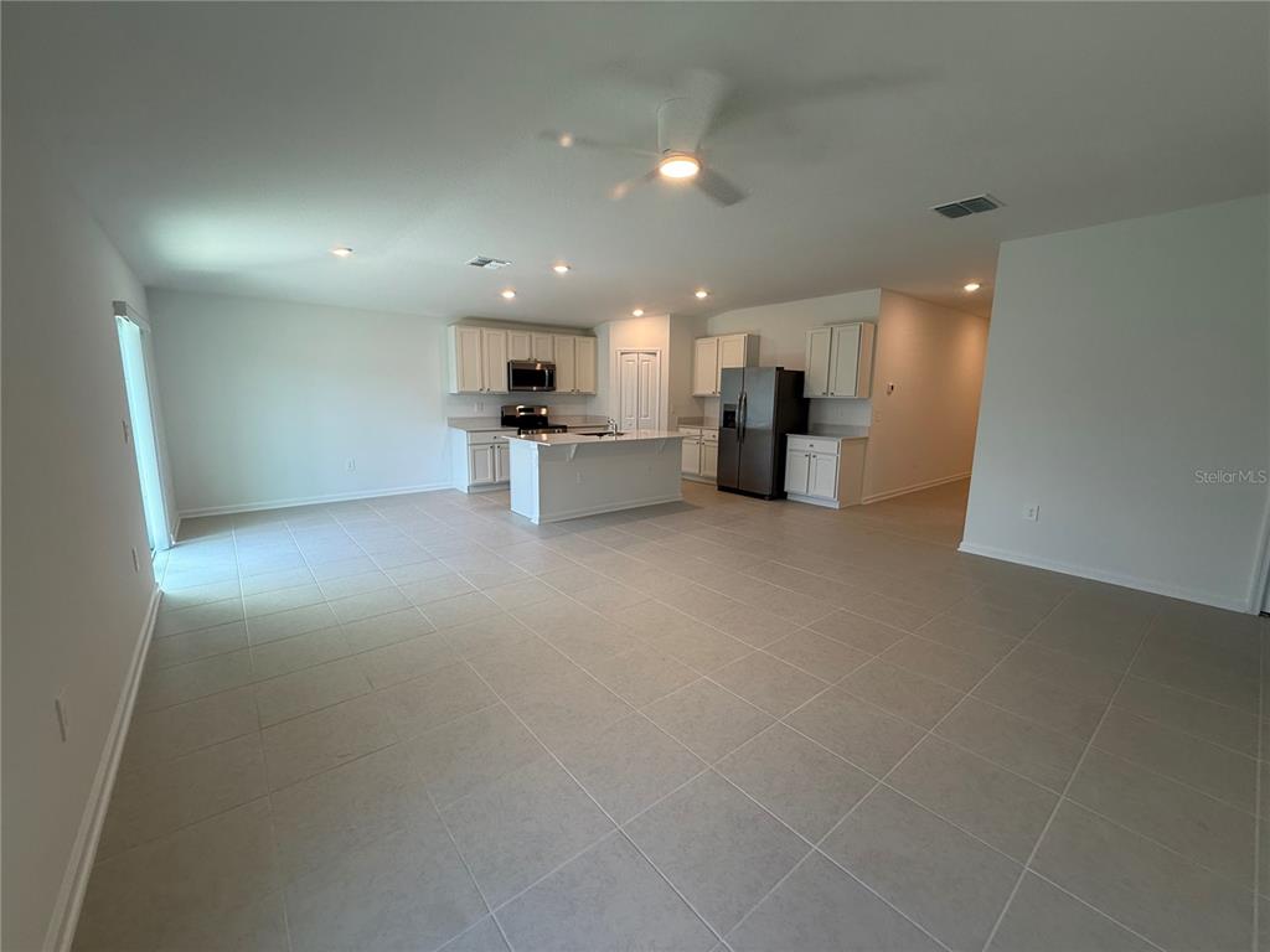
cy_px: 476
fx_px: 514
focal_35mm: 14
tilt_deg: -8.4
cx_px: 635
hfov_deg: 102.1
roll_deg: +0.4
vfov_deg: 85.7
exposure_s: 1/120
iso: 100
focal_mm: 2.22
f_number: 2.2
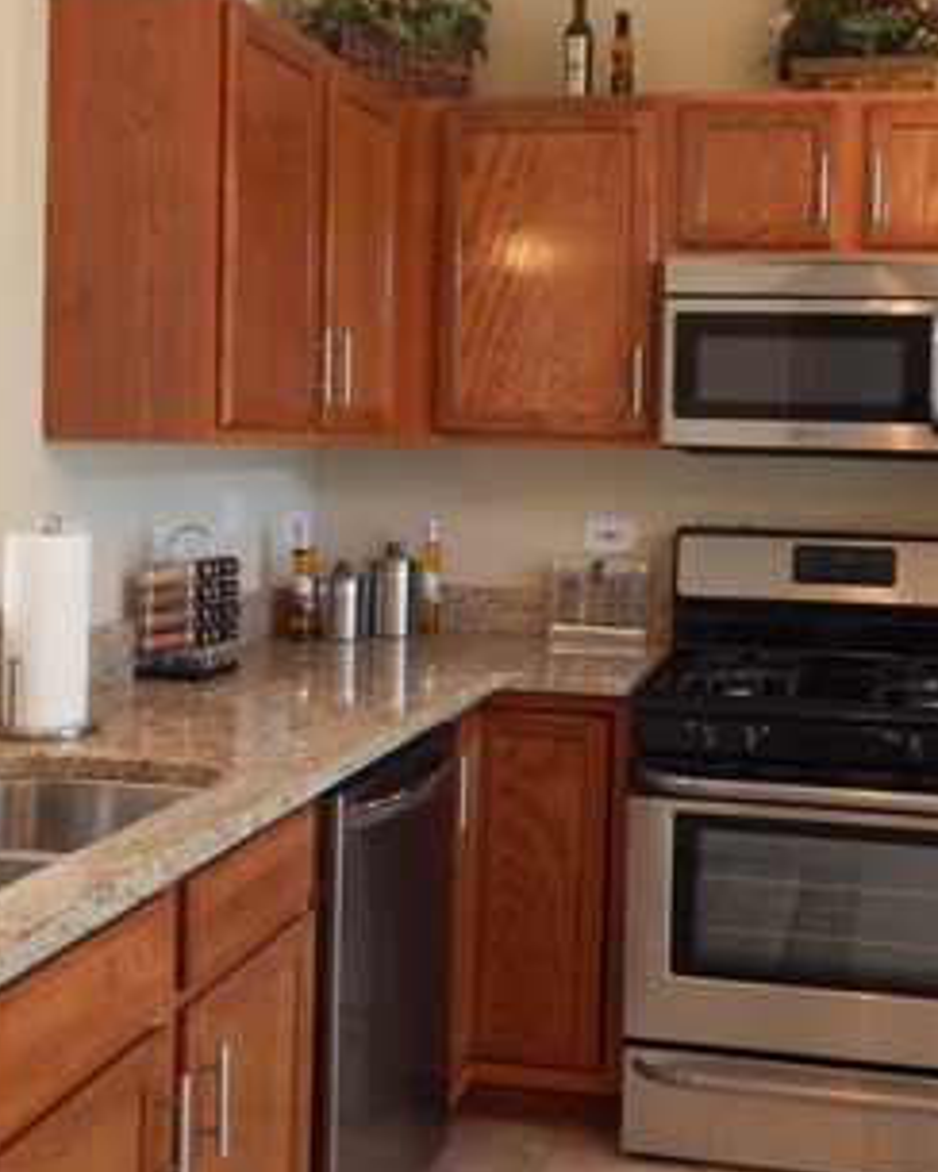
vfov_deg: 40.9
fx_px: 1562
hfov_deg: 33.3
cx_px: 584
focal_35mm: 45
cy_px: 450
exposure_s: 1/30
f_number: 3
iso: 180
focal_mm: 4
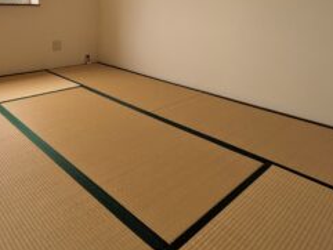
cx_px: 112
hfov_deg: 60.2
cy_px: 46
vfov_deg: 45.6
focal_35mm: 29
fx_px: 279
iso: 52
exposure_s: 1/1250
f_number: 2.2
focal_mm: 1.83
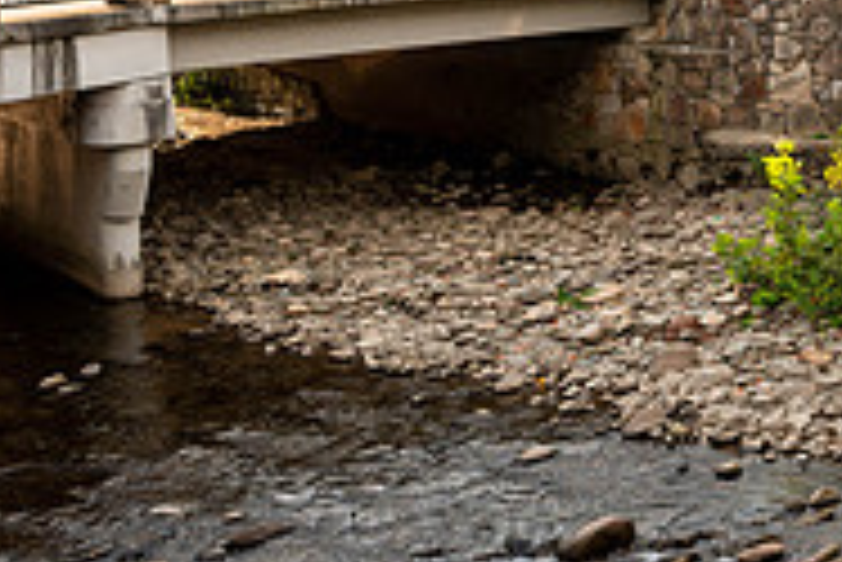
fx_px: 2036
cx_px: 892
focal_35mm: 87
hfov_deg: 22.3
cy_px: -29
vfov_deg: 15.4
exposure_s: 1/80
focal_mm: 28
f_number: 5.6
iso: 100
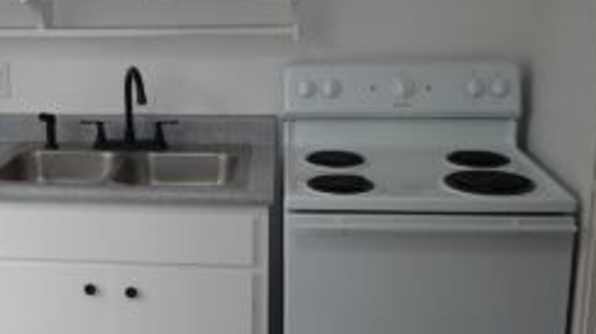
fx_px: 790
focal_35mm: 50
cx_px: 178
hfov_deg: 40.6
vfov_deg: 23.9
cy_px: 137
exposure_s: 1/30
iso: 100
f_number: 3.3
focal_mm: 4.7
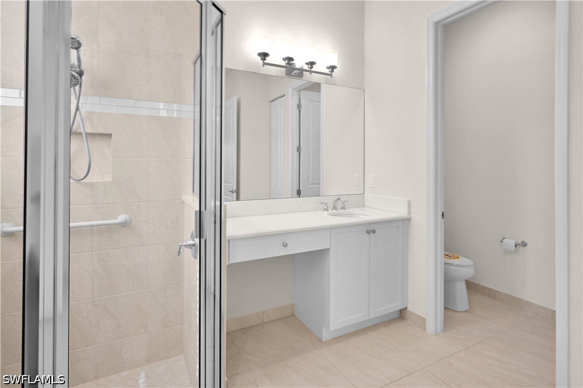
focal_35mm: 18
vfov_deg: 67.4
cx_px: 292
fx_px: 291
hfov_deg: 90.0
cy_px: 194
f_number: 3.5
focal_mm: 12
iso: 100
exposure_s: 1/50
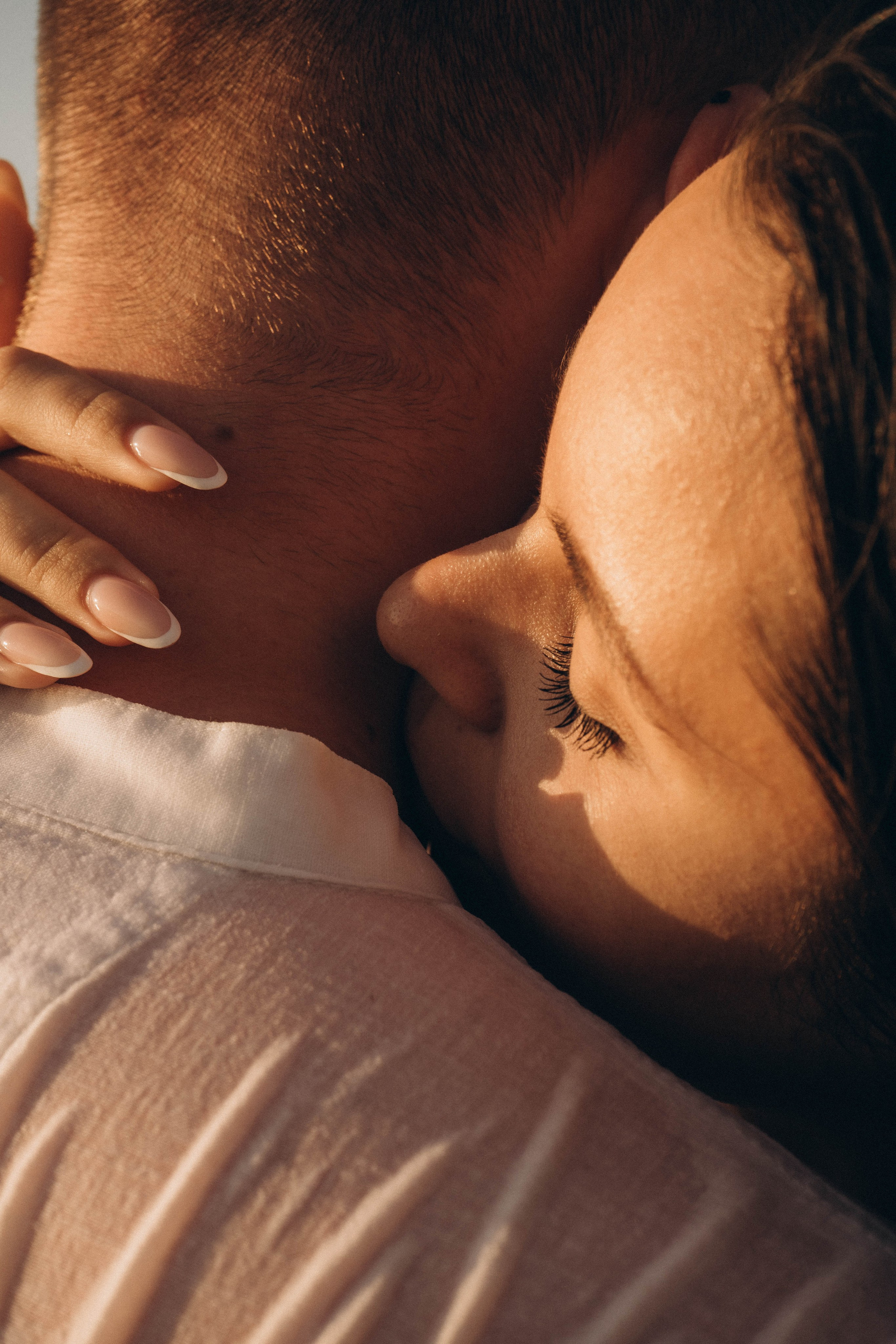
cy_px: 672
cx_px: 448
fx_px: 2613
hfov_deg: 19.5
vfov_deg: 28.8
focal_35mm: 70
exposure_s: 1/500
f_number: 9
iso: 500
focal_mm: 70
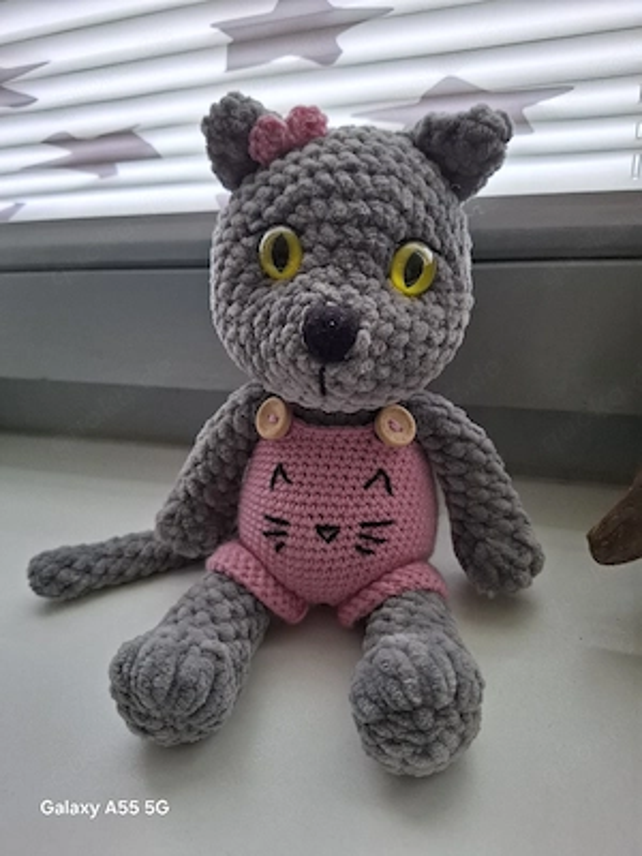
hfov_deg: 58.9
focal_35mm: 23
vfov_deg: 73.9
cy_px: 428
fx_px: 569
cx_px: 321
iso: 100
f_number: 1.8
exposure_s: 1/100
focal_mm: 5.54
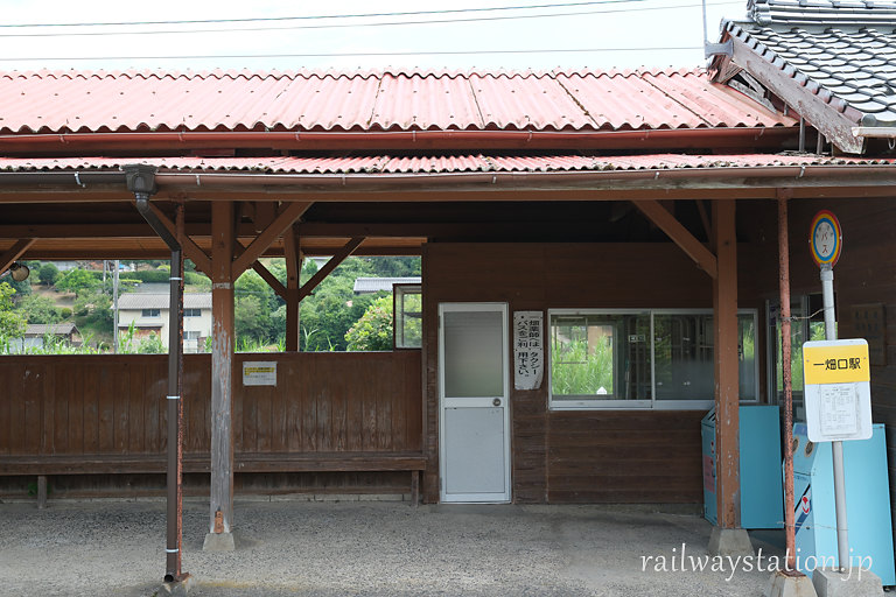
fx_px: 946
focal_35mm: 38
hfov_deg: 50.7
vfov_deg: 35.1
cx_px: 448
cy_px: 298
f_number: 6.4
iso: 250
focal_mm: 25.6
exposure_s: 1/160
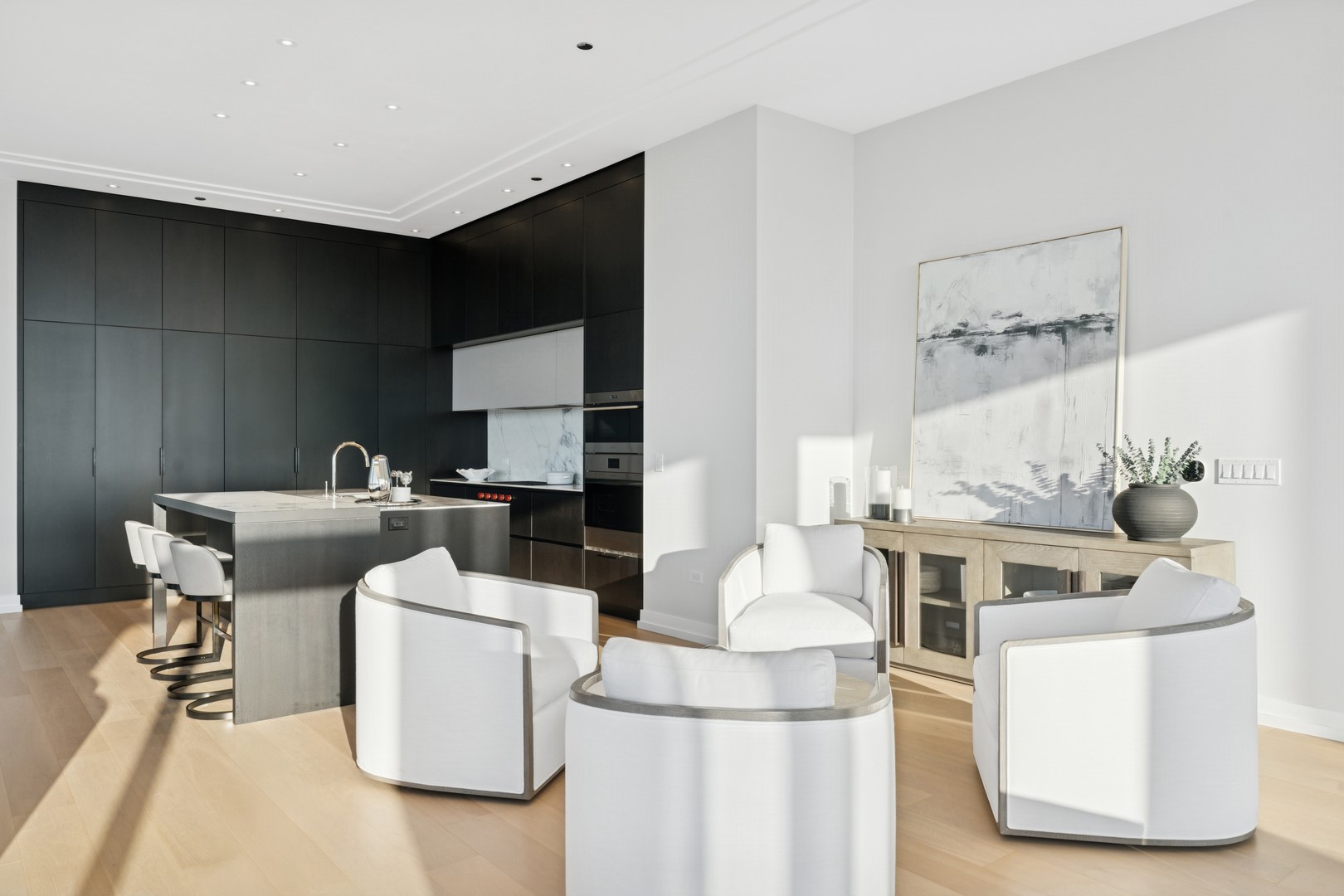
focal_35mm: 25
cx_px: 672
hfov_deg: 71.5
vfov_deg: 51.3
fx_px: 933
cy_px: 448
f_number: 9
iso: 320
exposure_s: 1/125
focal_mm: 25
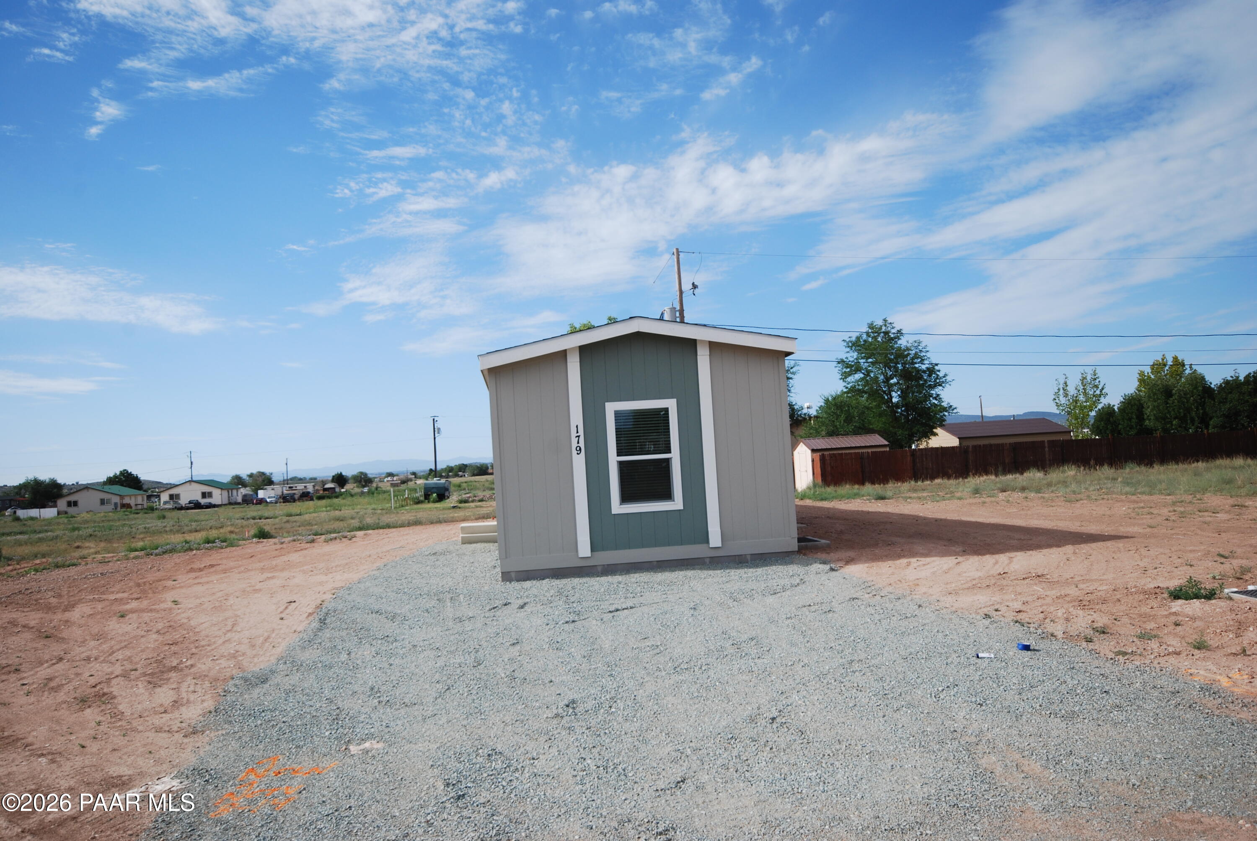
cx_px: 628
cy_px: 420
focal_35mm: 30
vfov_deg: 43.7
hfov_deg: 61.9
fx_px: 1049
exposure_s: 1/250
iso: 100
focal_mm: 20
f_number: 8
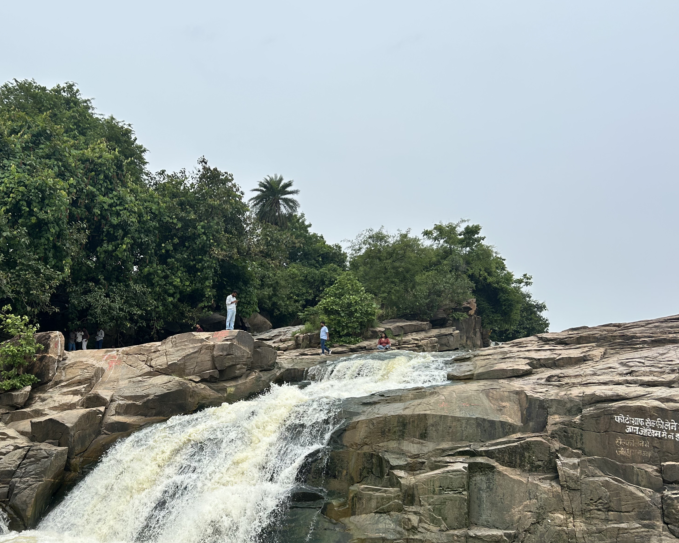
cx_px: 235
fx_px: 703
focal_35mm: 35
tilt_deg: +7.6
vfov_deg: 42.1
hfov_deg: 50.7
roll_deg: -2.1
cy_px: 313
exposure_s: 1/4630
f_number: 1.5
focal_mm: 5.7
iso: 50
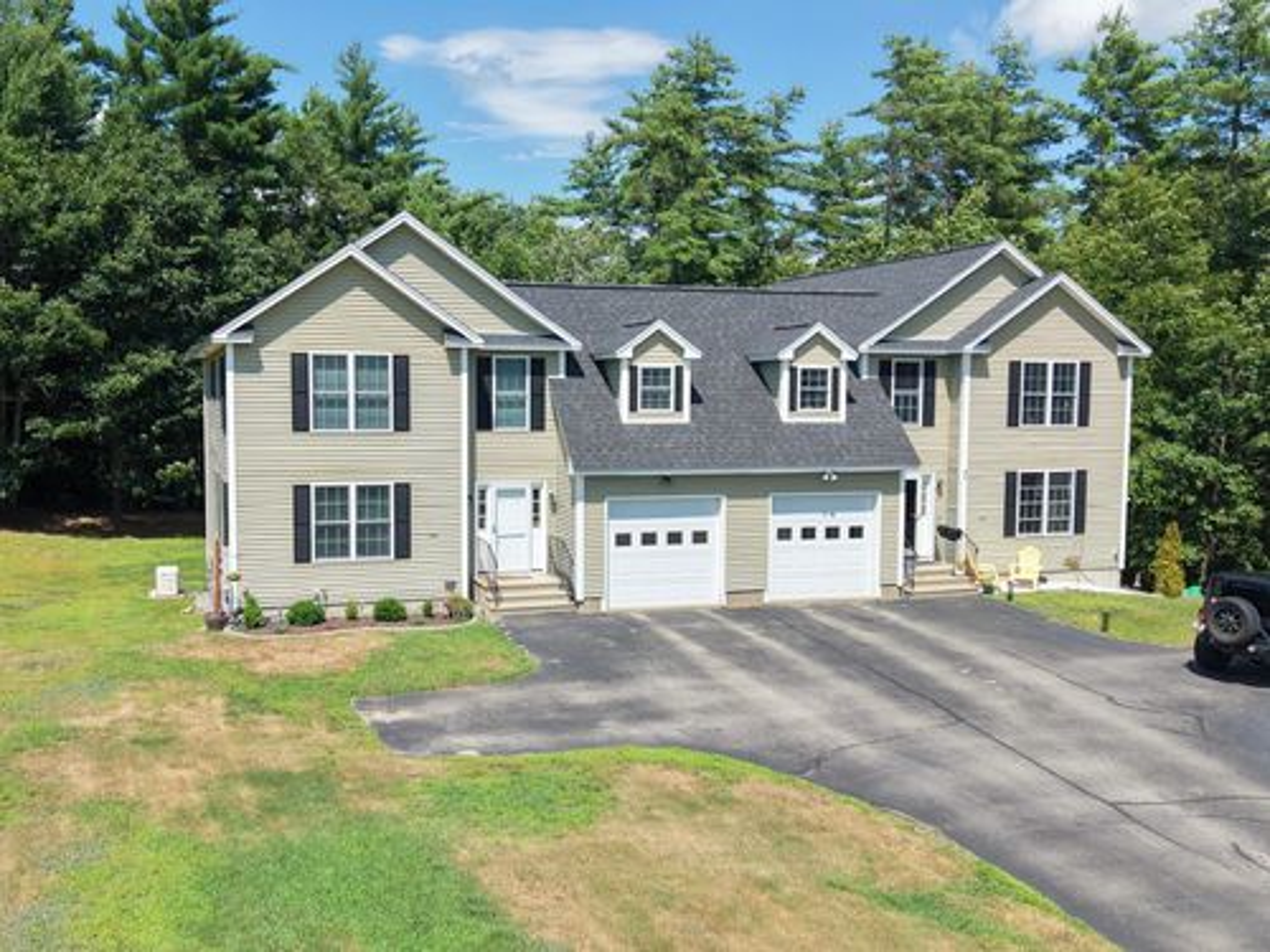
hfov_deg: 71.6
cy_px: 476
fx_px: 881
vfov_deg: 56.8
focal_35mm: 24
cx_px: 635
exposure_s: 1/4000
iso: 270
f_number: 1.8
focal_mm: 8.67
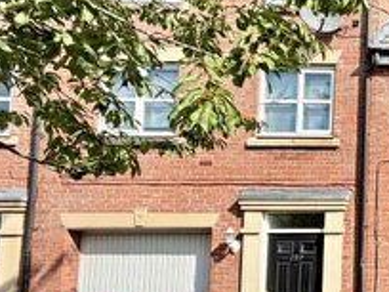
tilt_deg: +3.8
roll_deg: +2.1
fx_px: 539
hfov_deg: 25.6
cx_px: 625
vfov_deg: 29.9
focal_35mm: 48
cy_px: 209
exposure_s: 1/644
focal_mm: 2.22
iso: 40
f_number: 2.2
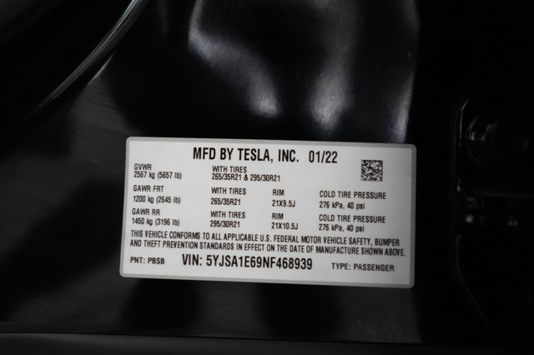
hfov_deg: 67.4
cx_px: 267
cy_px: 178
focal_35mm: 27
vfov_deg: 47.9
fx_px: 400
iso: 5000
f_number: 2.8
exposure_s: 1/160
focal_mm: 27
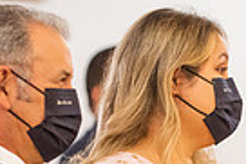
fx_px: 3646
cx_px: 215
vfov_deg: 2.6
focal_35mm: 533
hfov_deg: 3.9
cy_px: 251
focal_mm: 125
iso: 2000
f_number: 3.2
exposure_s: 1/100
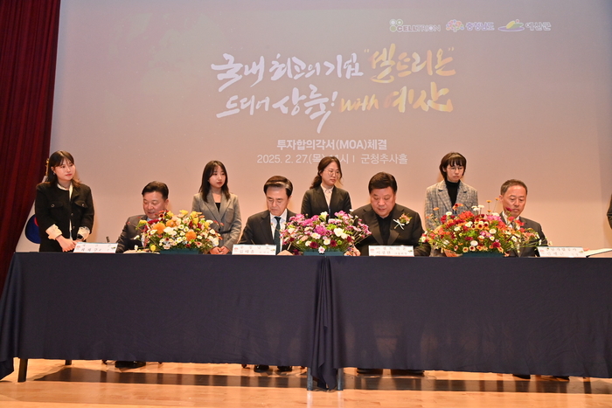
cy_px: 204
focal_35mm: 30
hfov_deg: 61.9
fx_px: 510
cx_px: 306
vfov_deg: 43.6
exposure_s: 1/250
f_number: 9
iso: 2000
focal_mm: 30
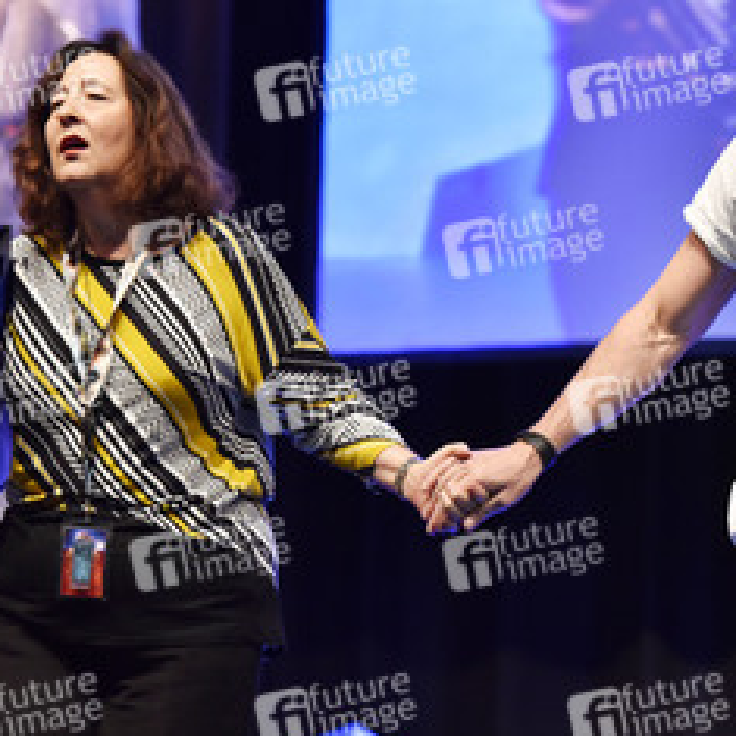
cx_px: 565
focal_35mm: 212
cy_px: 319
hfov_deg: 8.2
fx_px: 5100
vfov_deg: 8.3
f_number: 4.5
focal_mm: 130
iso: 2500
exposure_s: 1/160
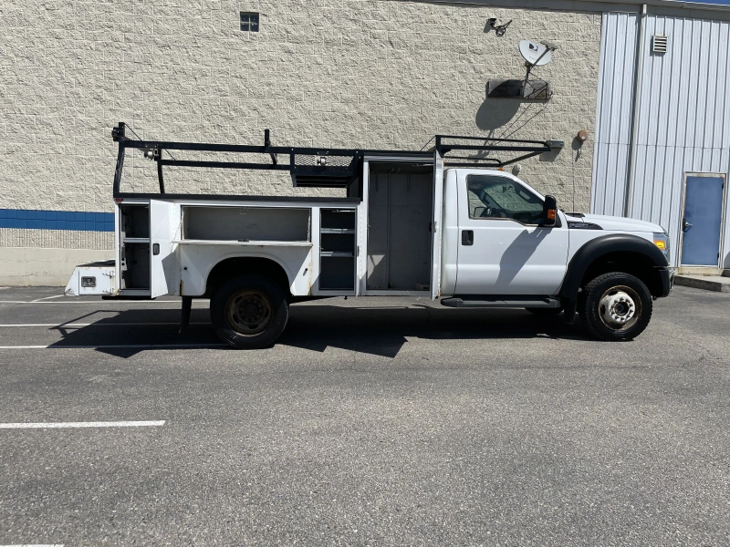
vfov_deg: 53.1
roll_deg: -1.1
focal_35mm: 26
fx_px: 548
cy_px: 274
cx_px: 365
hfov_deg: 67.3
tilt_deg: -3.4
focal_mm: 4.2
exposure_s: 1/5291
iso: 32
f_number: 1.6
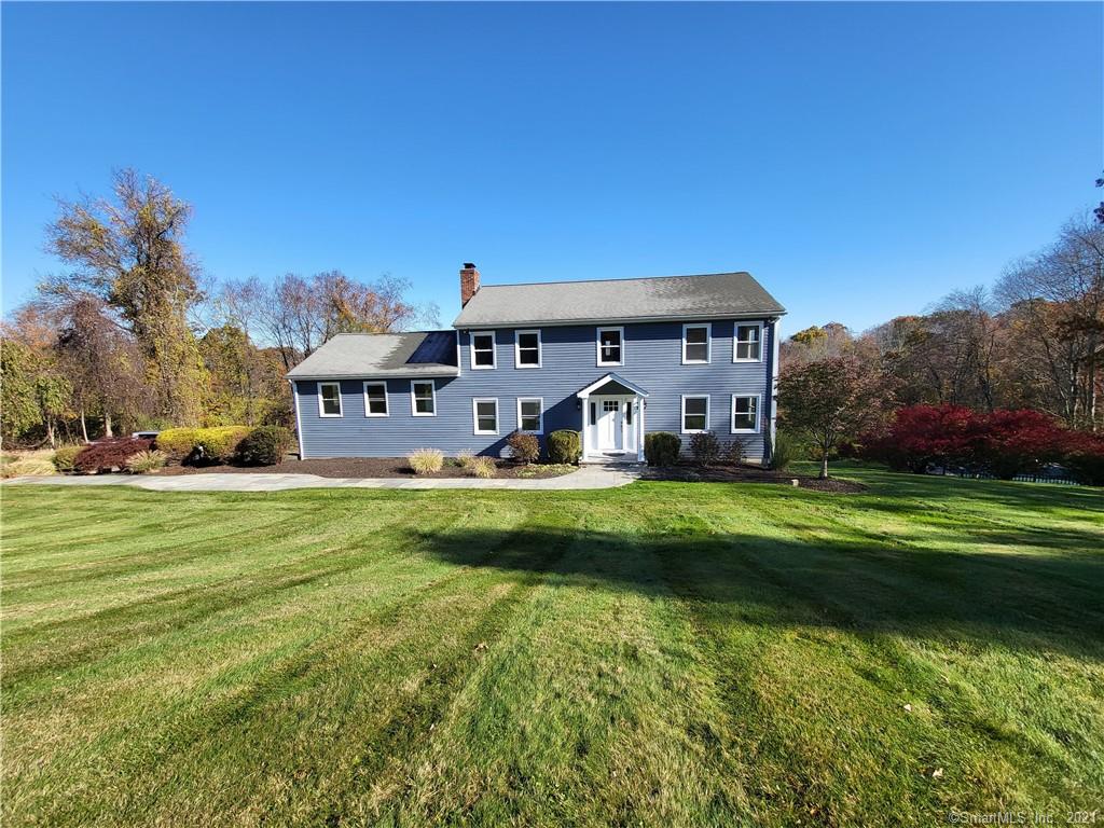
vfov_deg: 89.9
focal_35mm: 13
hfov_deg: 106.2
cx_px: 552
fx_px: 415
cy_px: 414
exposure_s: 1/730
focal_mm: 1.74
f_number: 2.2
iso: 32
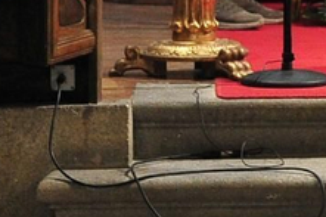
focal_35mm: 253
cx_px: 513
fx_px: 2289
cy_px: -111
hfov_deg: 8.0
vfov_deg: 5.4
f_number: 3.5
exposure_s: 1/125
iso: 3200
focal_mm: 35
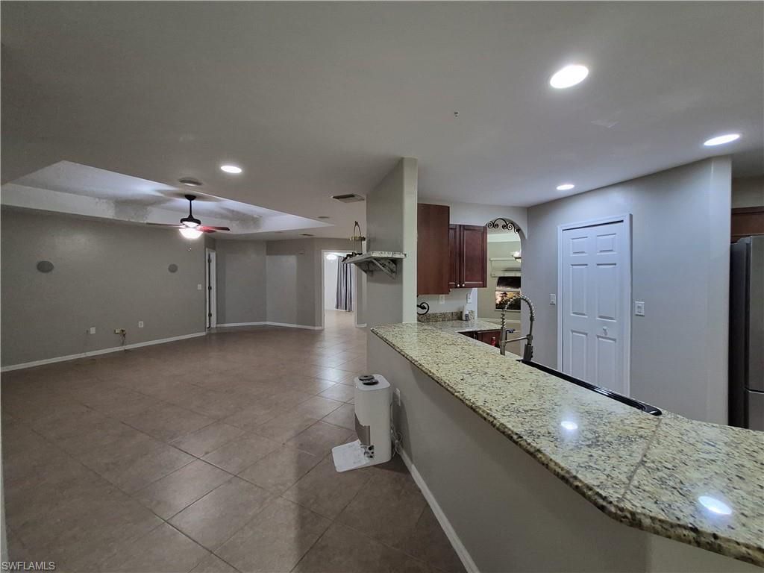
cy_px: 286
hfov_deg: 106.2
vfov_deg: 89.9
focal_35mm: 13
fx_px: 287
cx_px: 382
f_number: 2.2
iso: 640
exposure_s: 1/60
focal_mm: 1.74
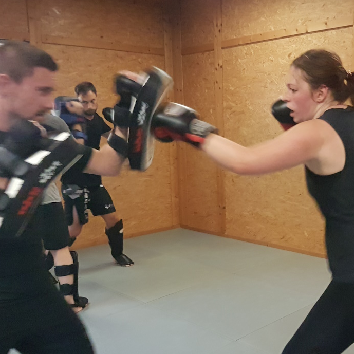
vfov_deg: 41.8
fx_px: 463
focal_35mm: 40
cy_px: 203
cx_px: 229
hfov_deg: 41.4
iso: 800
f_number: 1.7
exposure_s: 1/50
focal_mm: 4.2
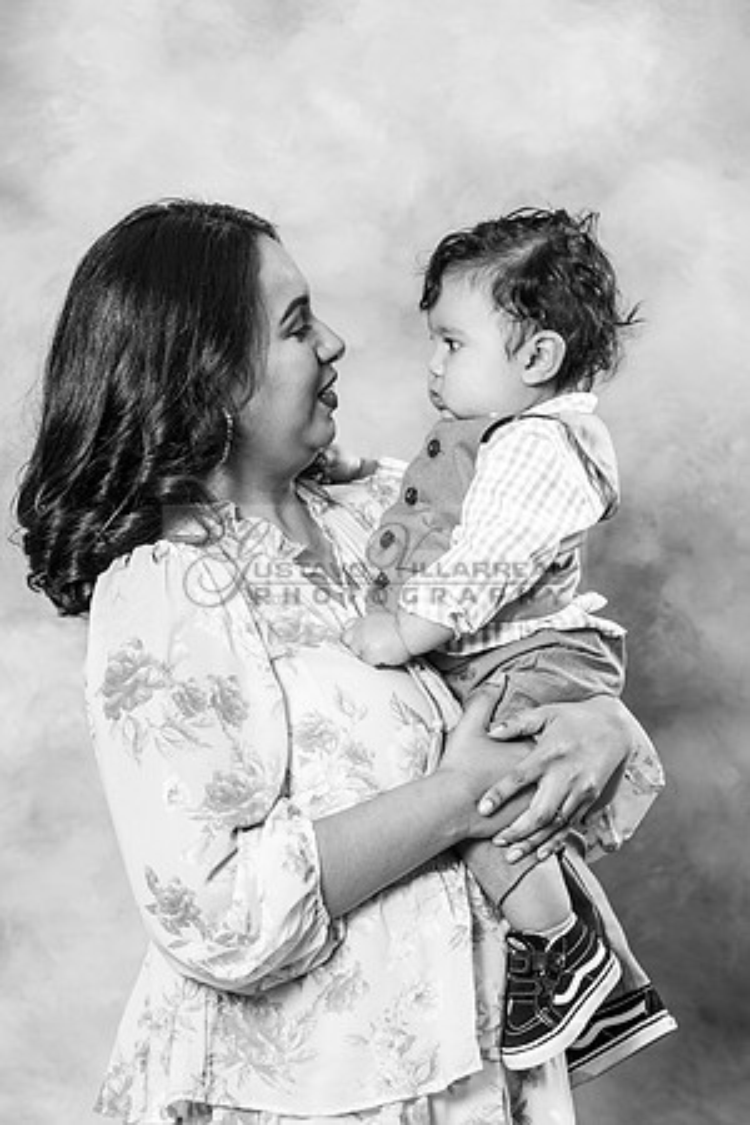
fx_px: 5950
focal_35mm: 190
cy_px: 509
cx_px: 484
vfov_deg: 10.8
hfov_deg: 7.2
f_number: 5.6
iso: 200
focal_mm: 116
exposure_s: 1/125
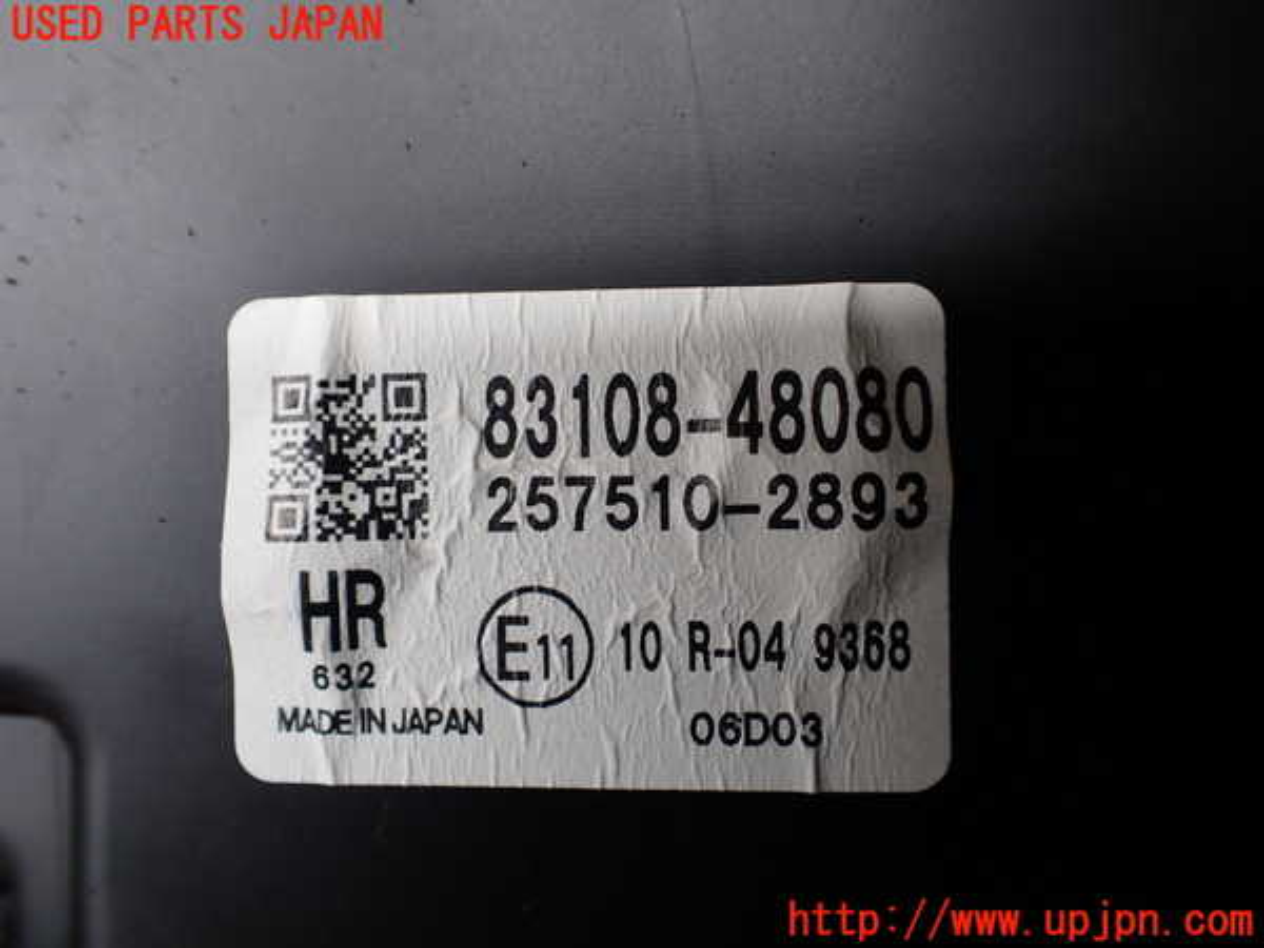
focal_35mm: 30
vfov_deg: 46.8
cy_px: 474
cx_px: 632
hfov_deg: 60.0
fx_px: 1095
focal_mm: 5.4
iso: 100
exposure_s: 1/200
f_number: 2.3
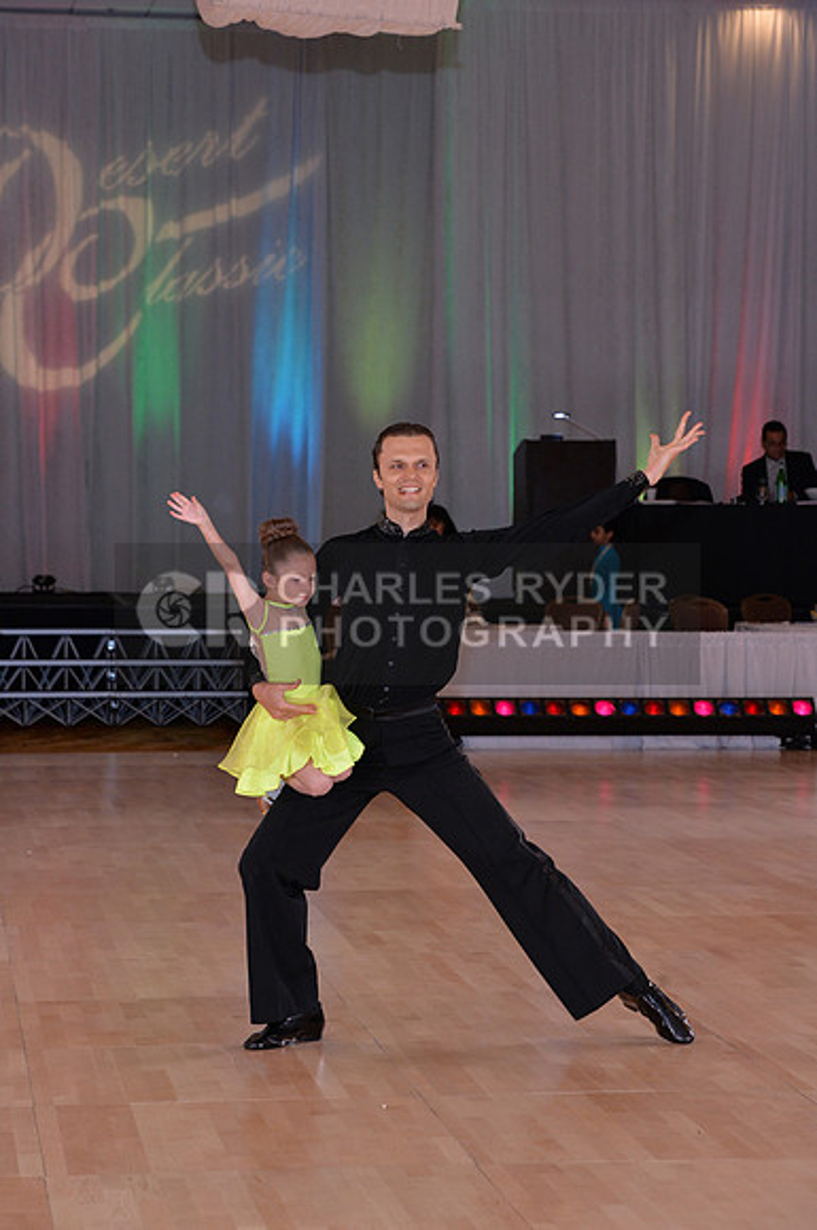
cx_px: 408
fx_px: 3824
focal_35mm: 112
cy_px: 615
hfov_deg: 12.2
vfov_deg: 18.3
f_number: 6.3
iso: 2000
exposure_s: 1/250
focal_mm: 112
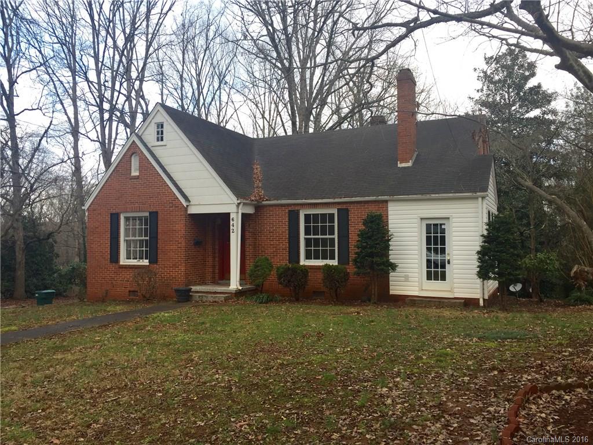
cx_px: 296
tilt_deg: +3.2
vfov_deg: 48.2
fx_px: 497
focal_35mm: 29
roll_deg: -0.4
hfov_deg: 61.7
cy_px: 222
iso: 32
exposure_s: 1/240
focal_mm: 4.15
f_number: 2.2
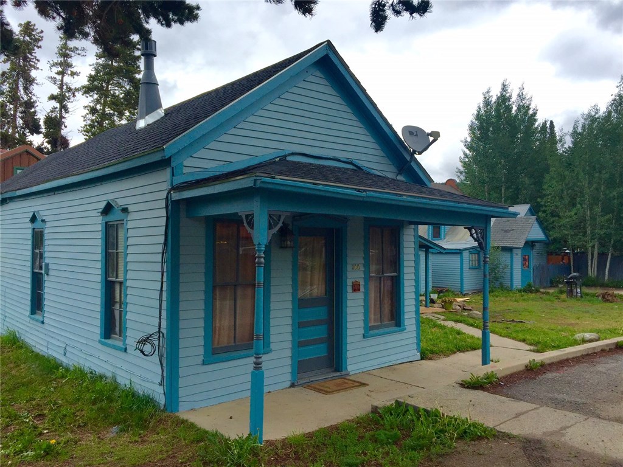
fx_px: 522
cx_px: 312
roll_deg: -1.6
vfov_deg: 48.2
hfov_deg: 61.7
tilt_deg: +0.2
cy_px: 234
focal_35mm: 29
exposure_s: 1/1014
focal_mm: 4.15
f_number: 2.2
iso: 32
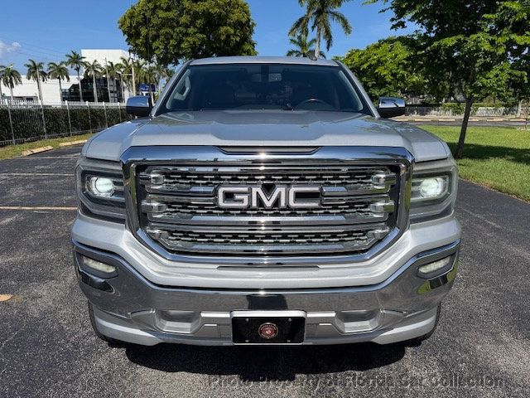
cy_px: 199
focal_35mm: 24
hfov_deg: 71.6
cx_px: 265
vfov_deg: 56.8
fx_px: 367
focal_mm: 6.76
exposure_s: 1/8130
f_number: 1.78
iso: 100
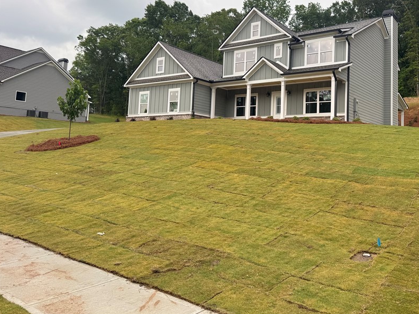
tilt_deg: +3.2
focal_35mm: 31
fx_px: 375
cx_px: 250
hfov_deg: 57.9
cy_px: 118
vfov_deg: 45.1
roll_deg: +1.5
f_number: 1.78
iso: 64
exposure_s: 1/178
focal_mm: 6.76
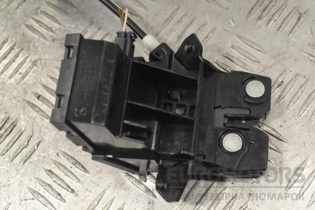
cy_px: 105
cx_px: 158
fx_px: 551
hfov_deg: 31.9
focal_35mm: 63
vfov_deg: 21.6
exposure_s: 1/250
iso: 3200
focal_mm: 42
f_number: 8
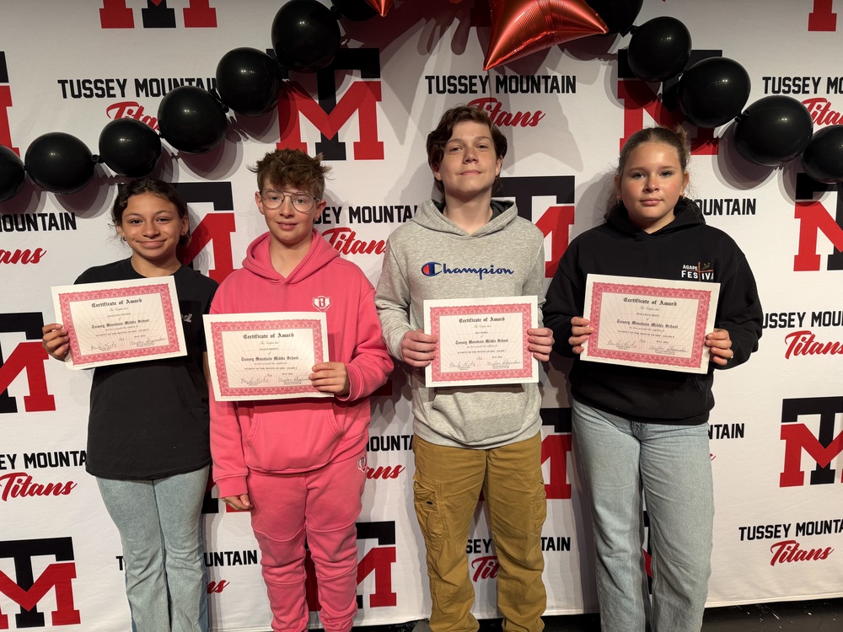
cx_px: 422
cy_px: 316
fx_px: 584
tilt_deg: -8.8
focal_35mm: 24
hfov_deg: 71.6
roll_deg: +1.5
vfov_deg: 56.8
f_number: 1.78
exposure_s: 1/120
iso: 100
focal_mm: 6.76
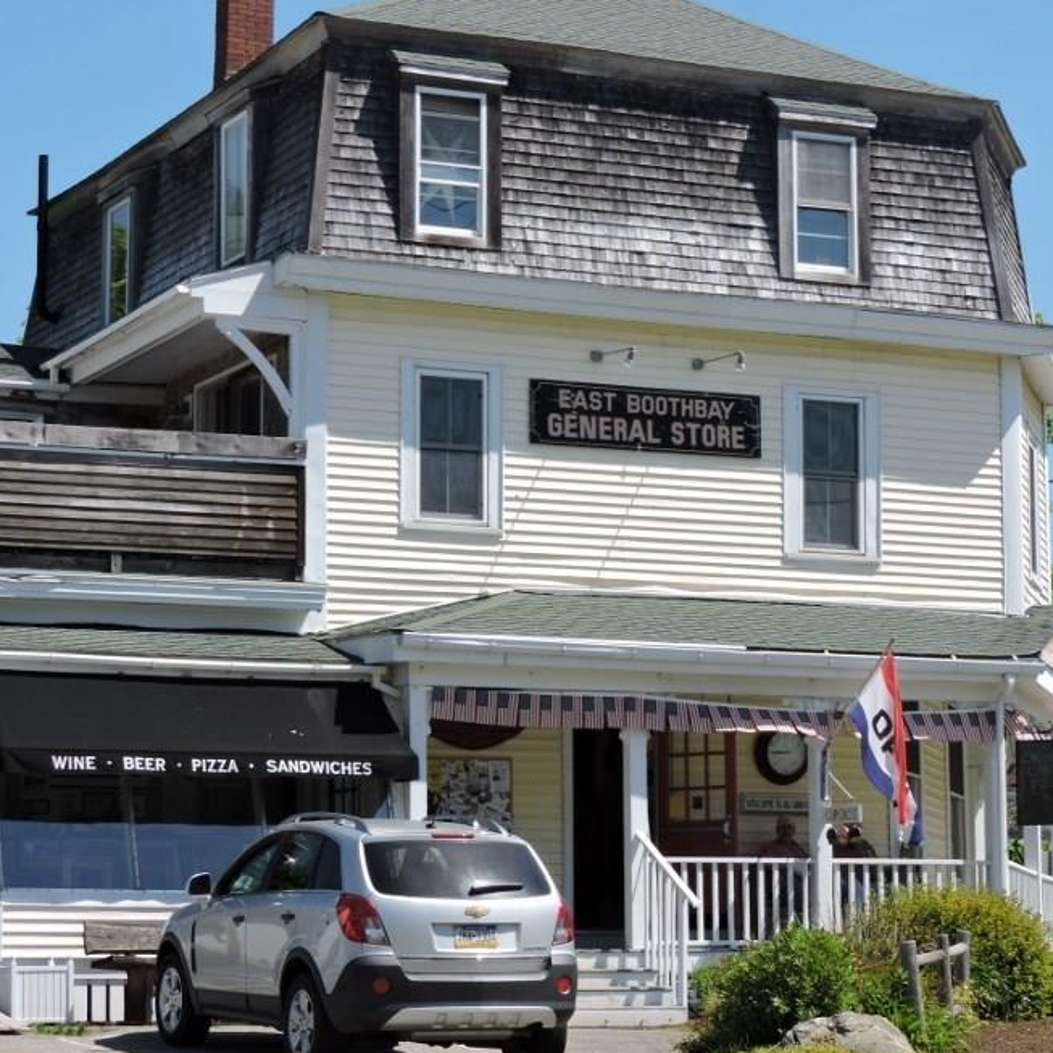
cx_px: 514
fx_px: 3579
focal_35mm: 104
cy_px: 553
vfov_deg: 16.7
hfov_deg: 16.7
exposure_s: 1/800
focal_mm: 13.4
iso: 100
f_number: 3.9
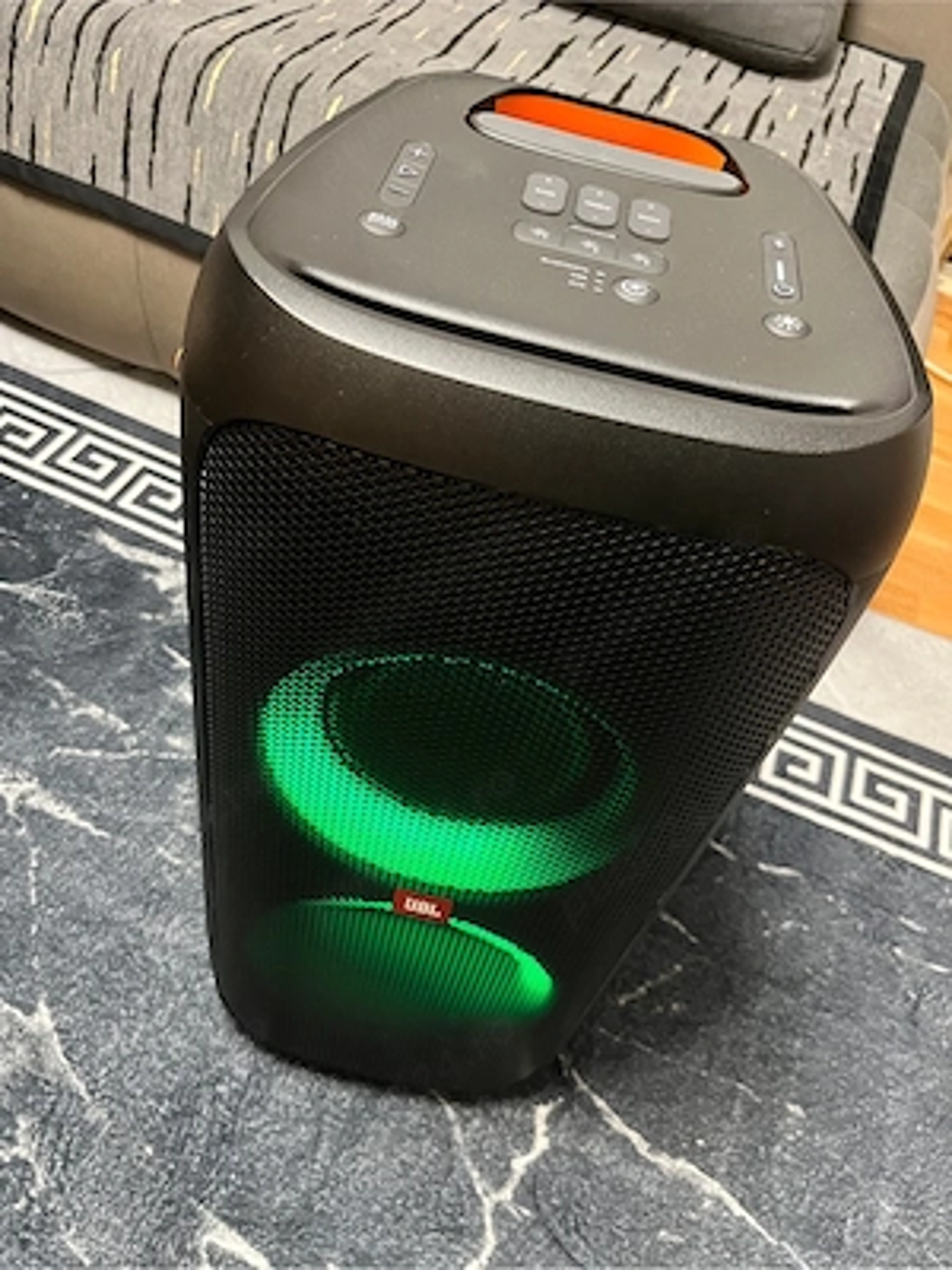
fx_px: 953
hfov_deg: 53.1
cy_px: 635
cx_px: 476
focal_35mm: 26
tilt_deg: -47.6
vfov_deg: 67.3
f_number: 1.6
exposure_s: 1/40
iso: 640
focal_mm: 5.1
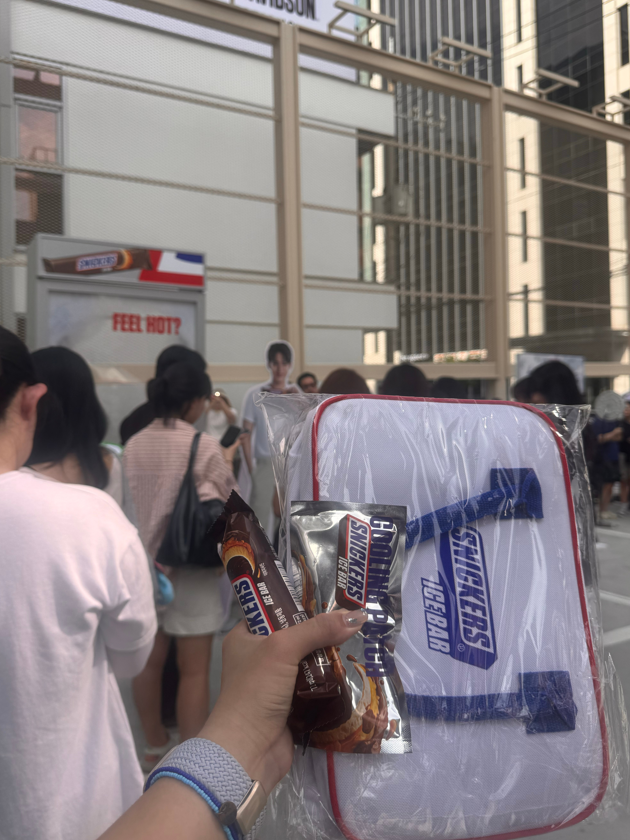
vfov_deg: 67.3
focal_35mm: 26
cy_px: 398
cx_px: 302
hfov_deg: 53.0
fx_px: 631
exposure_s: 1/2252
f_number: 1.78
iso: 80
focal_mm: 6.76
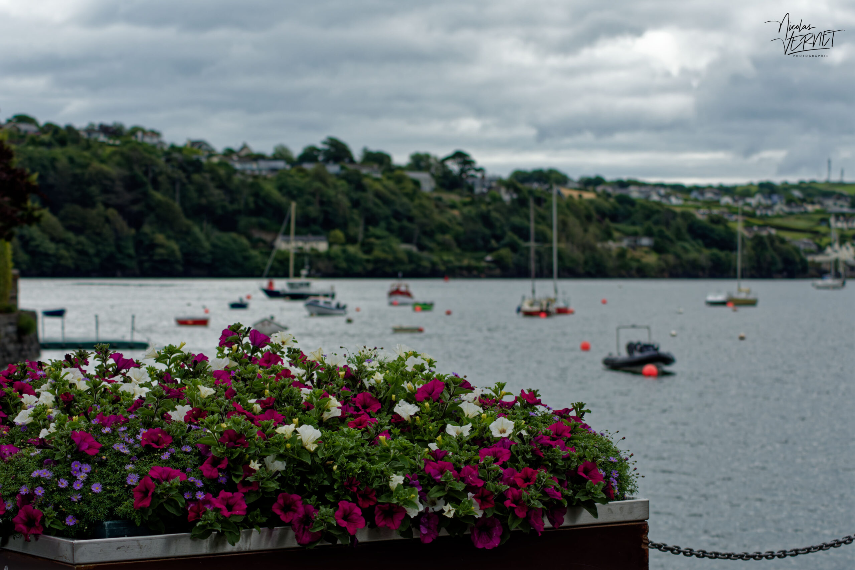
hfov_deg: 19.5
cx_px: 428
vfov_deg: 13.0
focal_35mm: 105
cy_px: 285
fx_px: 2493
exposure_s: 1/1000
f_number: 8
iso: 450
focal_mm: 70
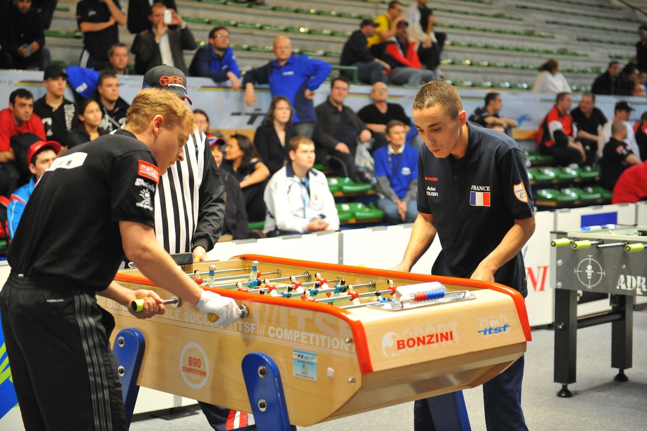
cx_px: 324
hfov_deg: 28.9
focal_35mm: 70
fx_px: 1257
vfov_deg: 19.4
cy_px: 216
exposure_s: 1/200
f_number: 2.8
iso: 4000
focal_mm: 70
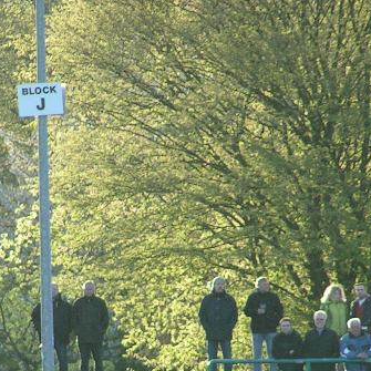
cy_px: 313
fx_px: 9725
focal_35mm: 802
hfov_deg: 2.2
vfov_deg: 2.2
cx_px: 116
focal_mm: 58
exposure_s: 1/400
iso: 160
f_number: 3.5
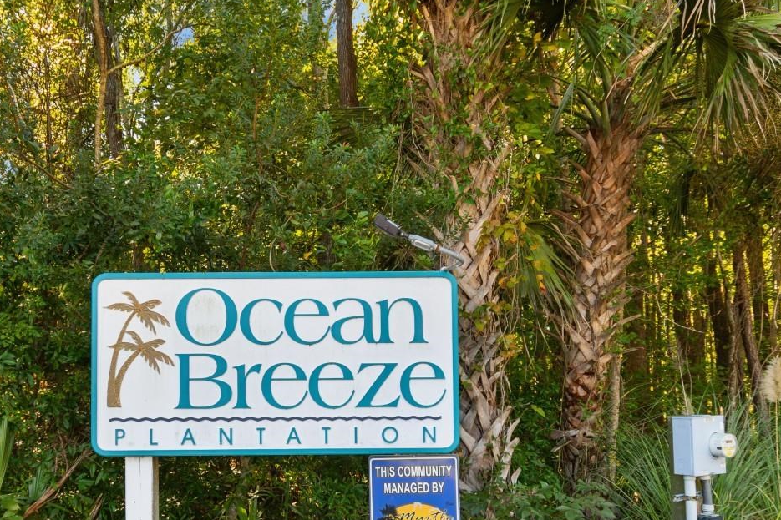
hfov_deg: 68.0
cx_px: 277
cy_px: 386
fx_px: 564
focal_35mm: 26
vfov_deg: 47.8
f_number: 4.5
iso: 100
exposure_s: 1/30
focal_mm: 10
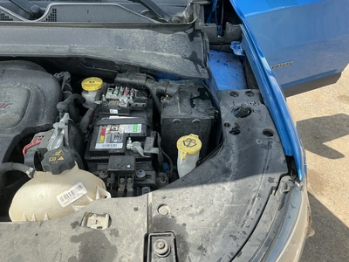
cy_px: 131
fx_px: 282
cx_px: 174
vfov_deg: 49.7
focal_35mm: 28
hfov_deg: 63.4
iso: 25
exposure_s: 1/370
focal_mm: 3
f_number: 1.8
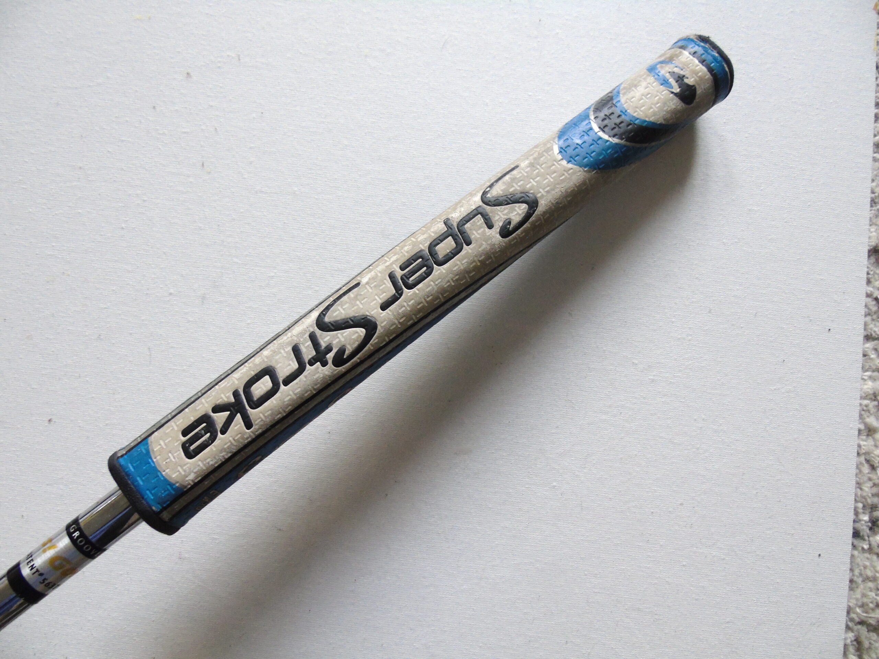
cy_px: 330
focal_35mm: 25
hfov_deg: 69.4
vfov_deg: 54.9
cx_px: 440
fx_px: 635
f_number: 3.4
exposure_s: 1/30
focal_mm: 4.4
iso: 400
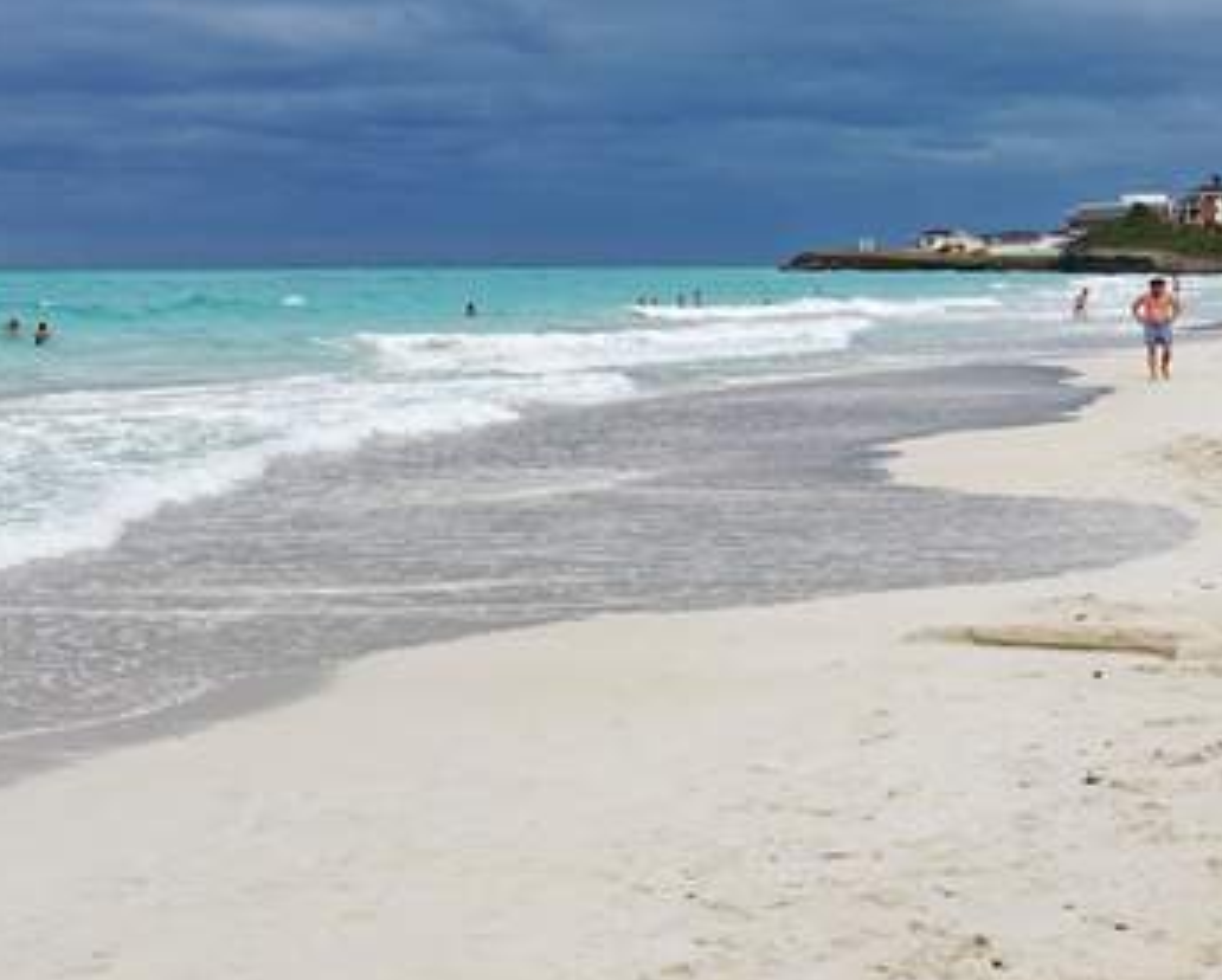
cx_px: 149
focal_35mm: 67
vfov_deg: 22.7
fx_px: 2426
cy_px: 302
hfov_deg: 27.4
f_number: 4
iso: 100
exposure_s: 1/1250
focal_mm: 24
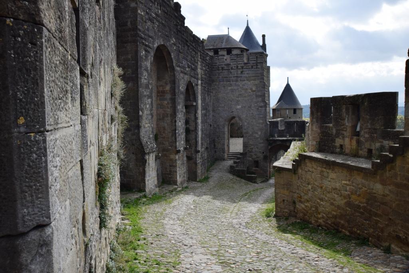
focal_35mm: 27
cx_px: 204
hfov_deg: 67.4
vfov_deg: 47.9
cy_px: 136
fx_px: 307
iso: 200
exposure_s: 1/400
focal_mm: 18
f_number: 10
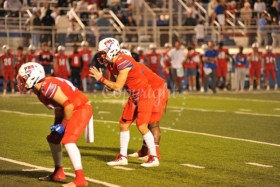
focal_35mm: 200
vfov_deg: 6.9
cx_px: 140
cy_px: 94
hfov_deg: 10.3
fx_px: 1555
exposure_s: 1/200
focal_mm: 200
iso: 2000
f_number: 3.2
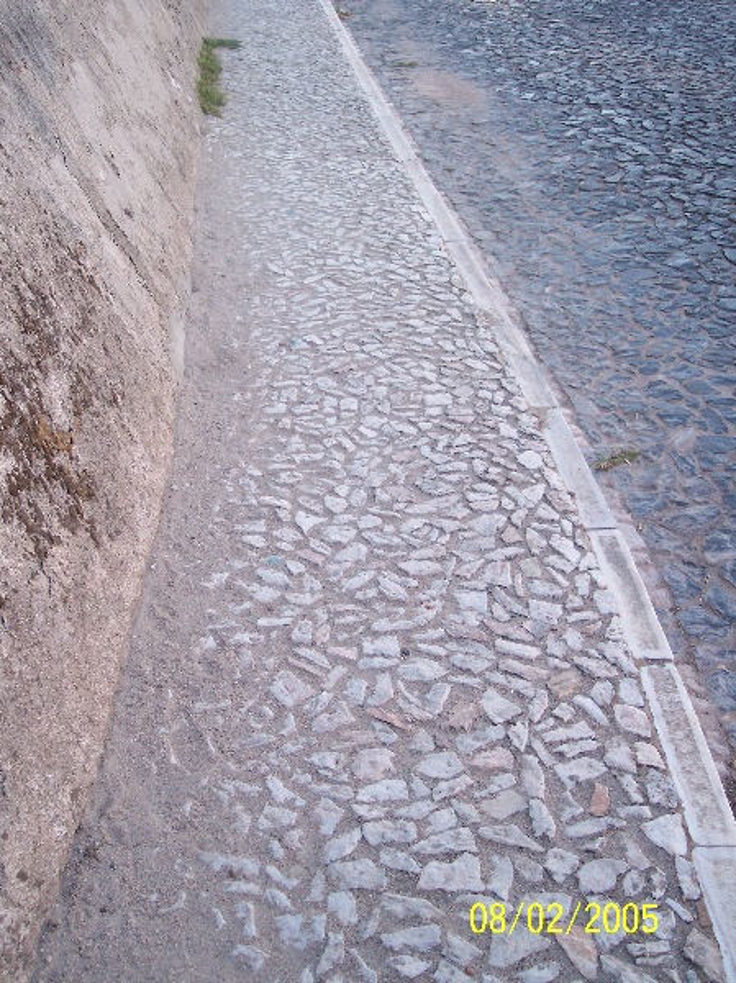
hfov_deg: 37.7
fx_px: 1079
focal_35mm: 38
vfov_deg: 49.0
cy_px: 492
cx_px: 368
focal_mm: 8
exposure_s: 1/250
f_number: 2.8
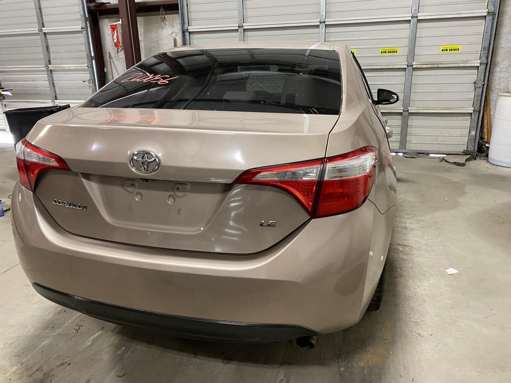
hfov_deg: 67.3
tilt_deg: -18.9
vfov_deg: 53.1
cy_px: 192
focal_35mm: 26
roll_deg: +0.6
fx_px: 384
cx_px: 256
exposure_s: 1/60
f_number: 1.8
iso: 320
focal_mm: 4.25
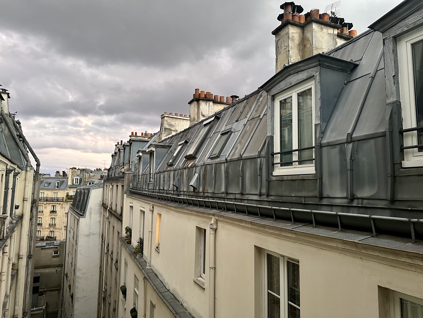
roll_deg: -1.7
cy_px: 159
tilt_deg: +8.3
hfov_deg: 71.6
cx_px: 212
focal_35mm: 24
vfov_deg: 56.8
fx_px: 293
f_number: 1.78
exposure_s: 1/60
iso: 400
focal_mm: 6.86
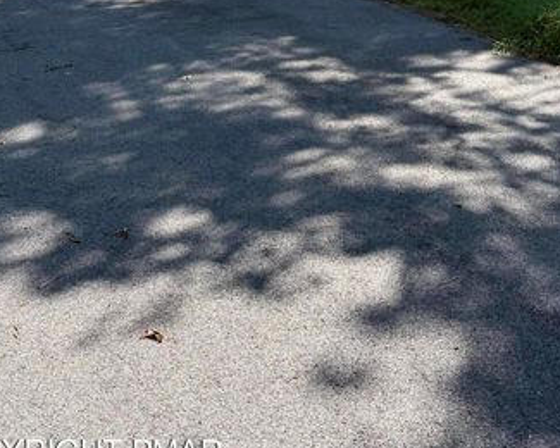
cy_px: -70
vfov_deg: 26.4
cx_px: 257
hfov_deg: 36.0
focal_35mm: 52
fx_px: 862
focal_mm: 5.96
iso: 64
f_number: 1.6
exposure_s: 1/1064
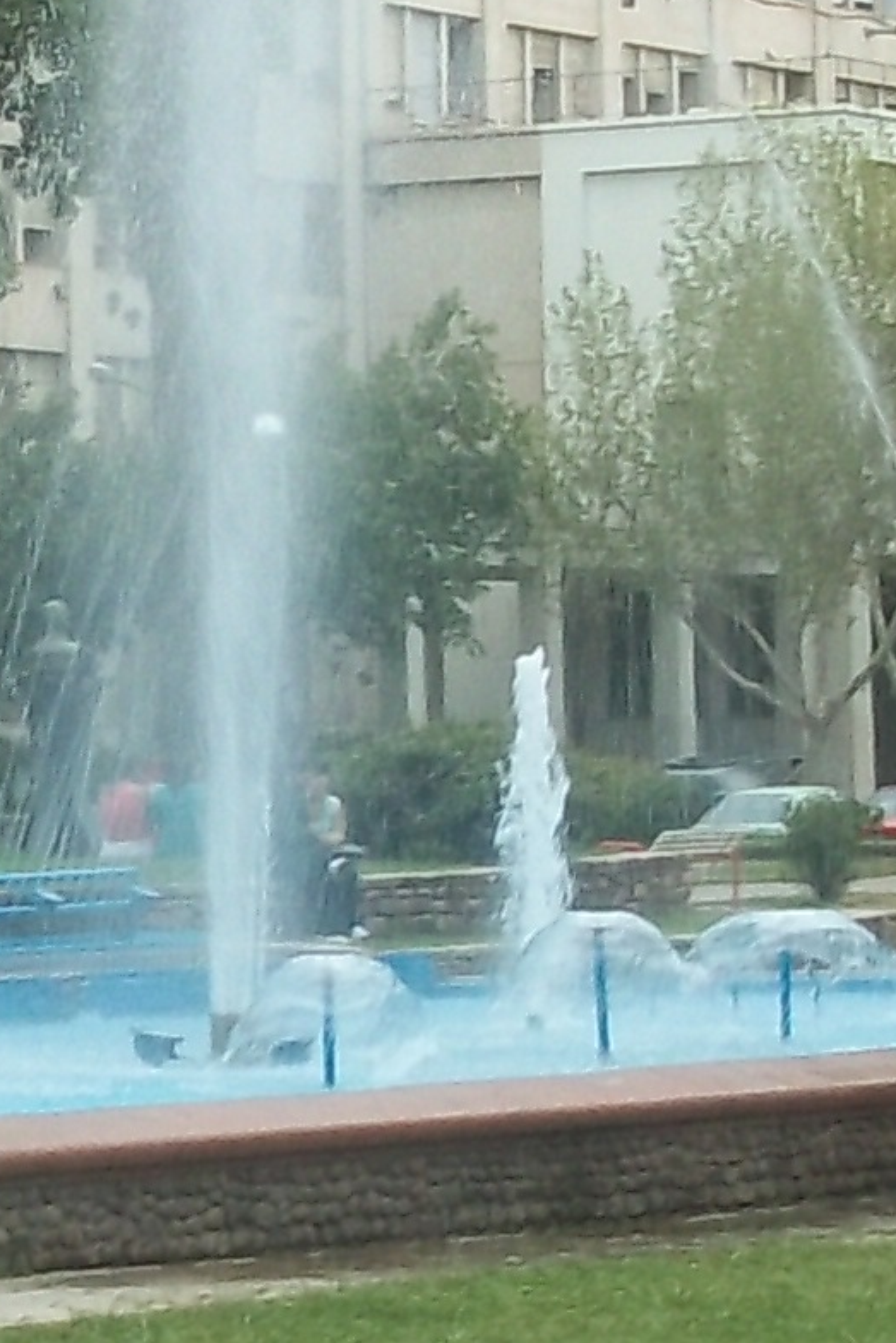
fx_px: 7127
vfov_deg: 10.8
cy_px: 709
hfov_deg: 7.1
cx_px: -132
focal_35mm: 191
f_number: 3.1
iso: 80
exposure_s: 1/60
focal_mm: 6.5
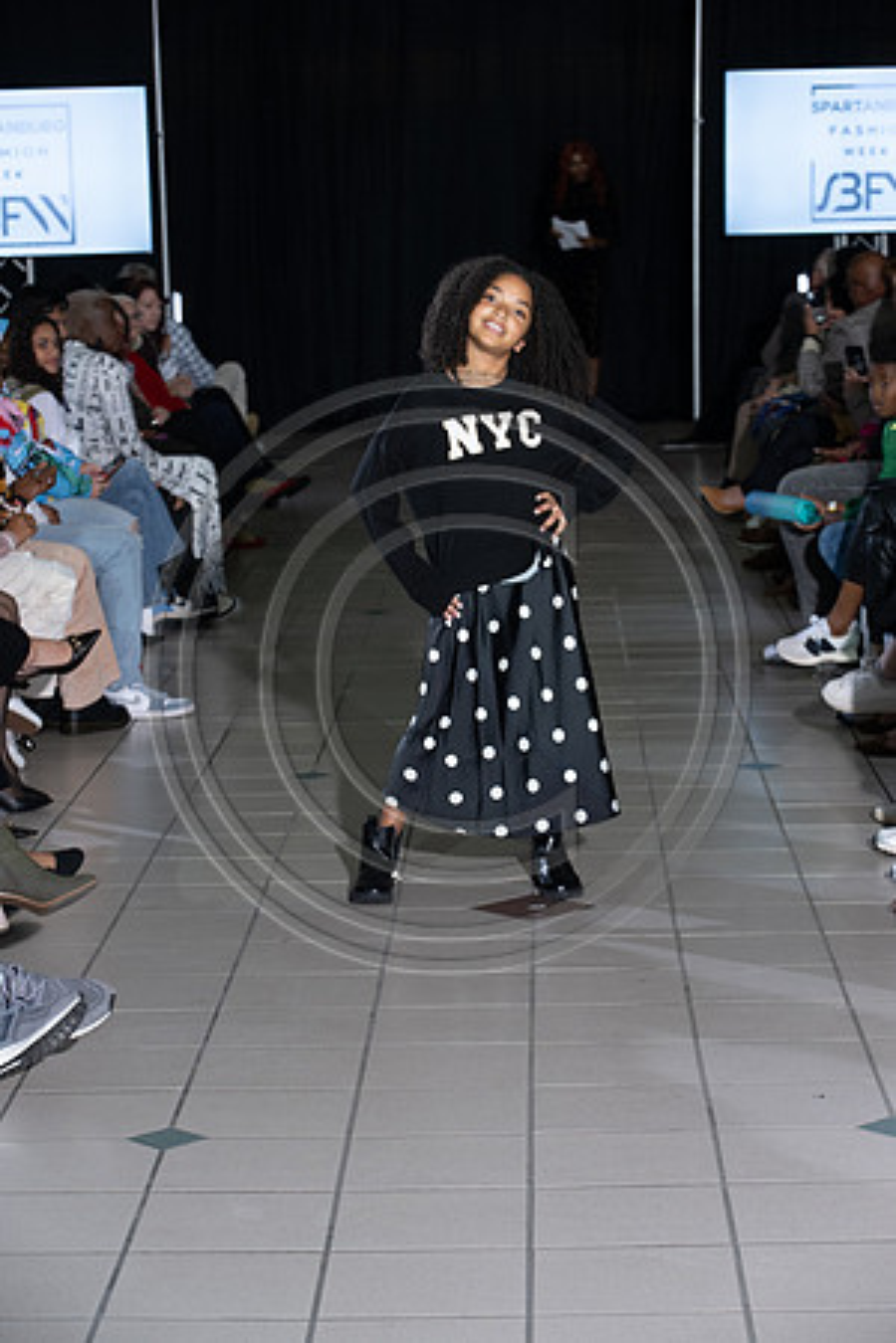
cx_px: 448
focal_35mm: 92
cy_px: 672
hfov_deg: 14.9
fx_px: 3434
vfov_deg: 22.1
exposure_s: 1/160
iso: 1250
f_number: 5.6
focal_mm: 92
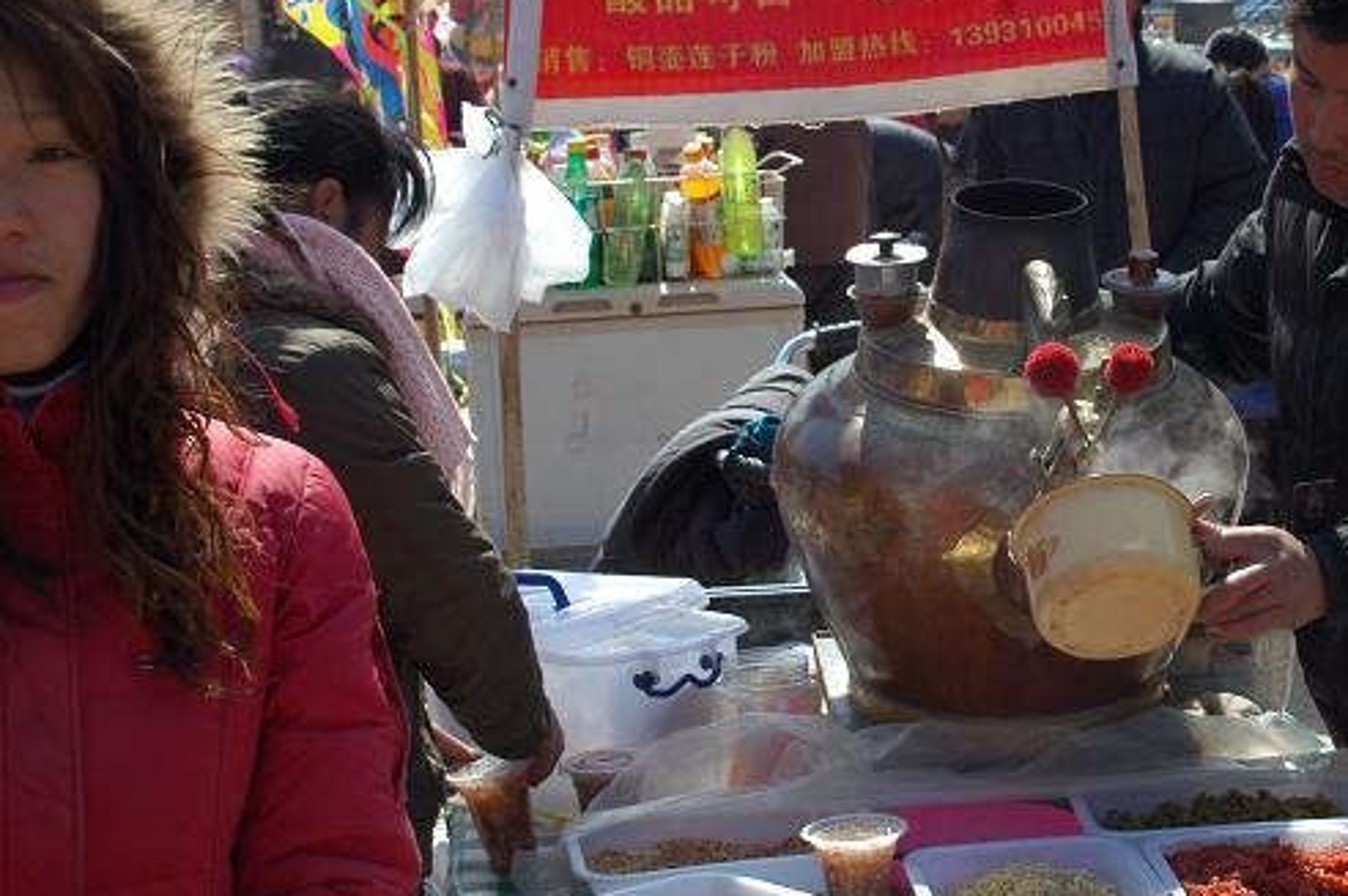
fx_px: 3105
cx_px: 1008
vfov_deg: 16.4
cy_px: 318
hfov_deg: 24.2
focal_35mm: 83
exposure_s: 1/250
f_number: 10
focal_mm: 34
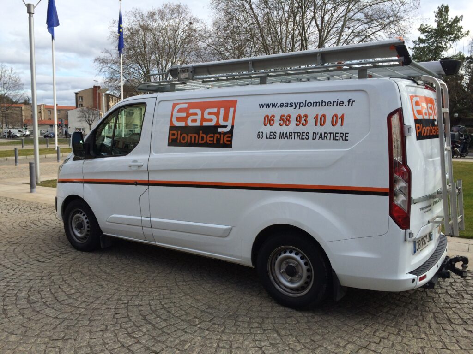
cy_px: 177
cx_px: 236
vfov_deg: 48.2
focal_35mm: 29
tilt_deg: -8.0
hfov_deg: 61.7
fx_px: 396
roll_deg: +0.0
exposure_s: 1/1109
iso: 32
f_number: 2.2
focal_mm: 4.15
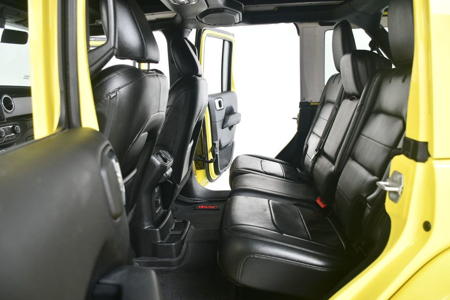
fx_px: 337
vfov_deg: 47.9
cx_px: 225
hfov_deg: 67.4
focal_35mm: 27
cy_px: 150
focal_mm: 18
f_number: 4.5
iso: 100
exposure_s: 1/160
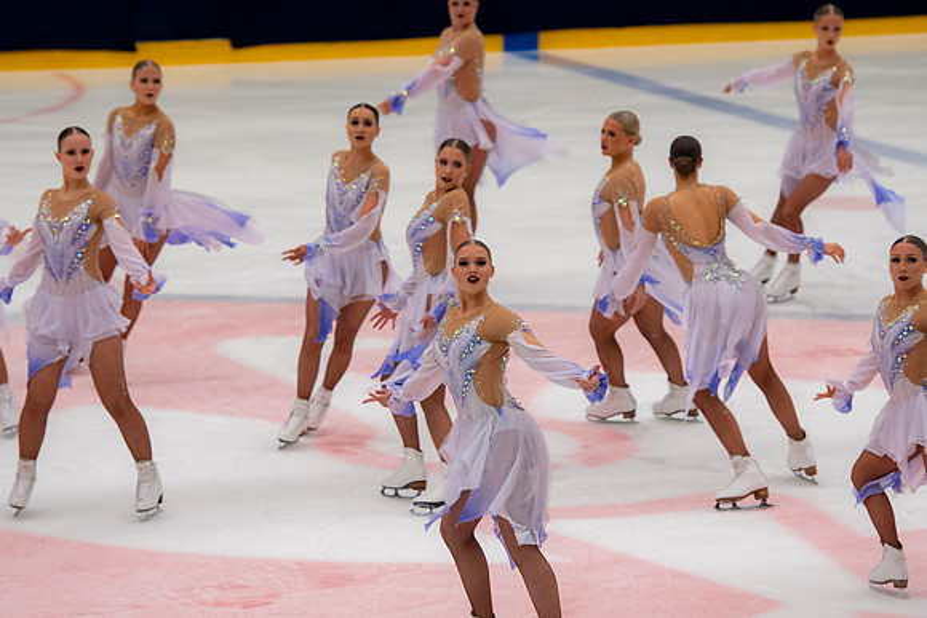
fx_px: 5409
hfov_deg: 9.8
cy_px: 309
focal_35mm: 210
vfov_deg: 6.5
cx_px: 464
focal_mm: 140
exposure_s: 1/400
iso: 560
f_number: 3.5
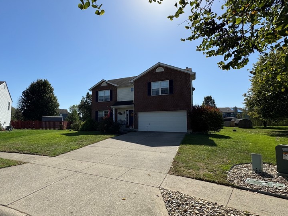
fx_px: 166
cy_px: 112
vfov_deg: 66.0
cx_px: 106
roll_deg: -0.2
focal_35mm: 20
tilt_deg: +4.8
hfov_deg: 80.0
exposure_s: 1/2584
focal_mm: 2.22
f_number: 2.2
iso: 50
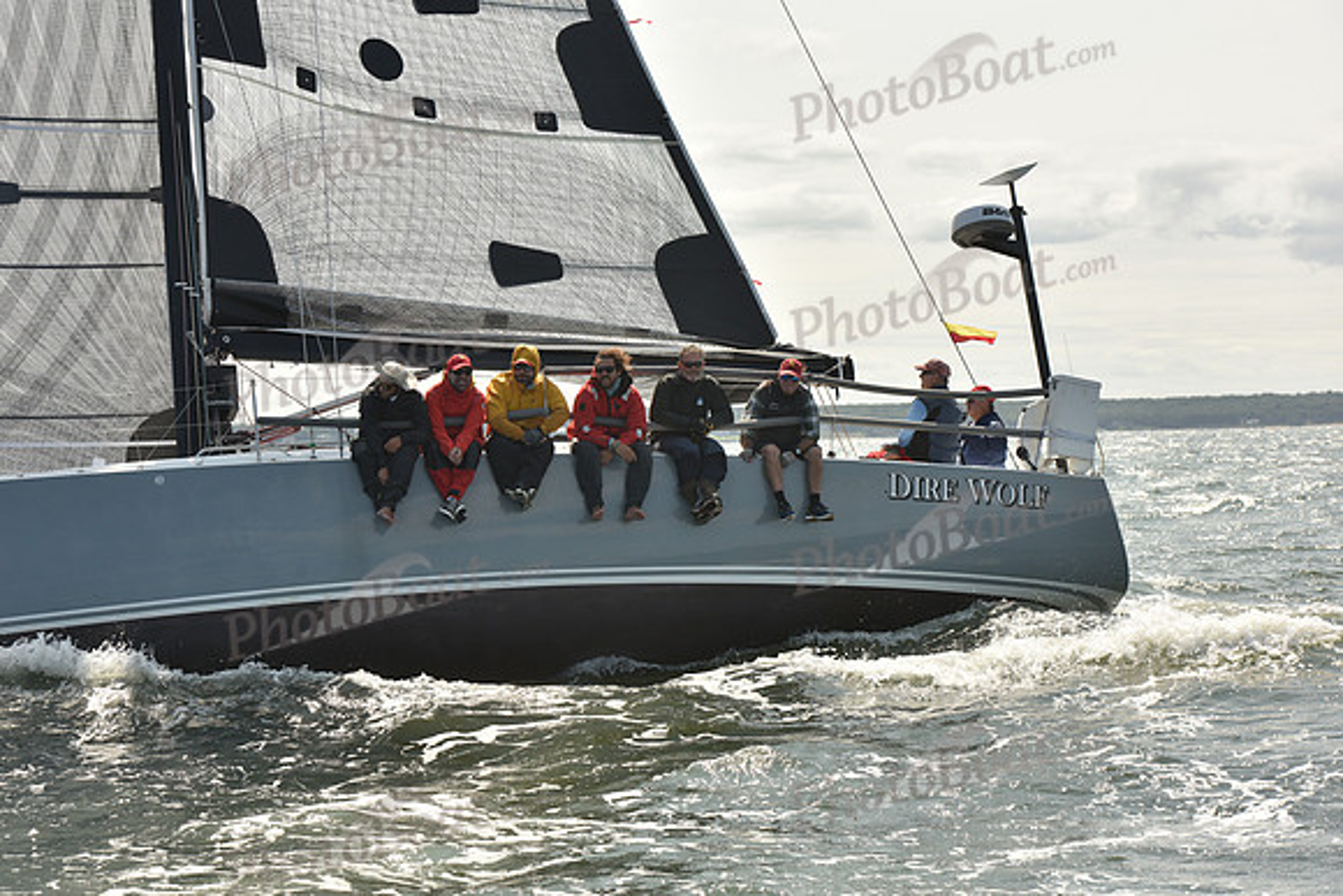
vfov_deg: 14.4
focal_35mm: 95
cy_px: 448
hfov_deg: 21.5
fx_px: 3545
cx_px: 672
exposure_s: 1/800
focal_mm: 95
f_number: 8
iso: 250
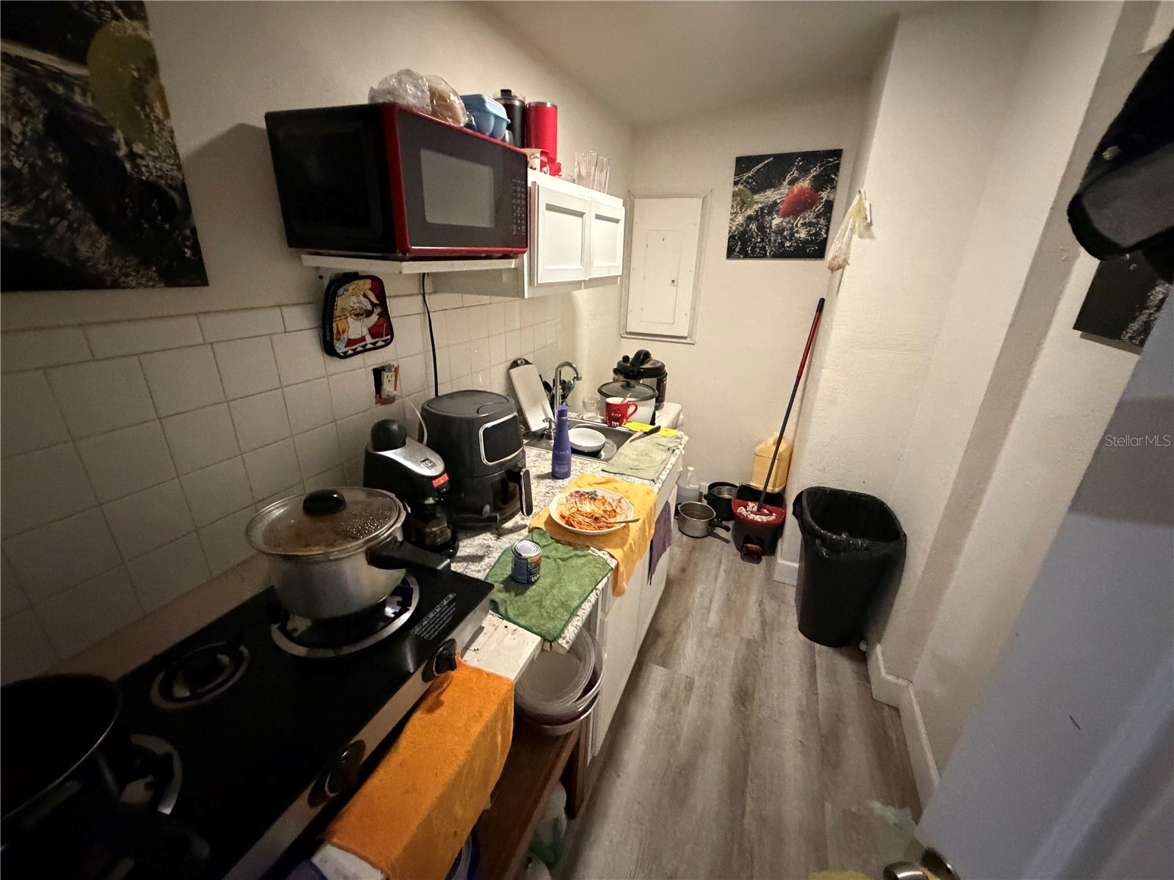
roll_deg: -0.4
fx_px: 475
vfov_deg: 85.7
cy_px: 440
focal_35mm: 14
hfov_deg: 102.1
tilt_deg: -22.5
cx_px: 587
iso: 1250
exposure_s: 1/40
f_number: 2.2
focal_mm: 2.22
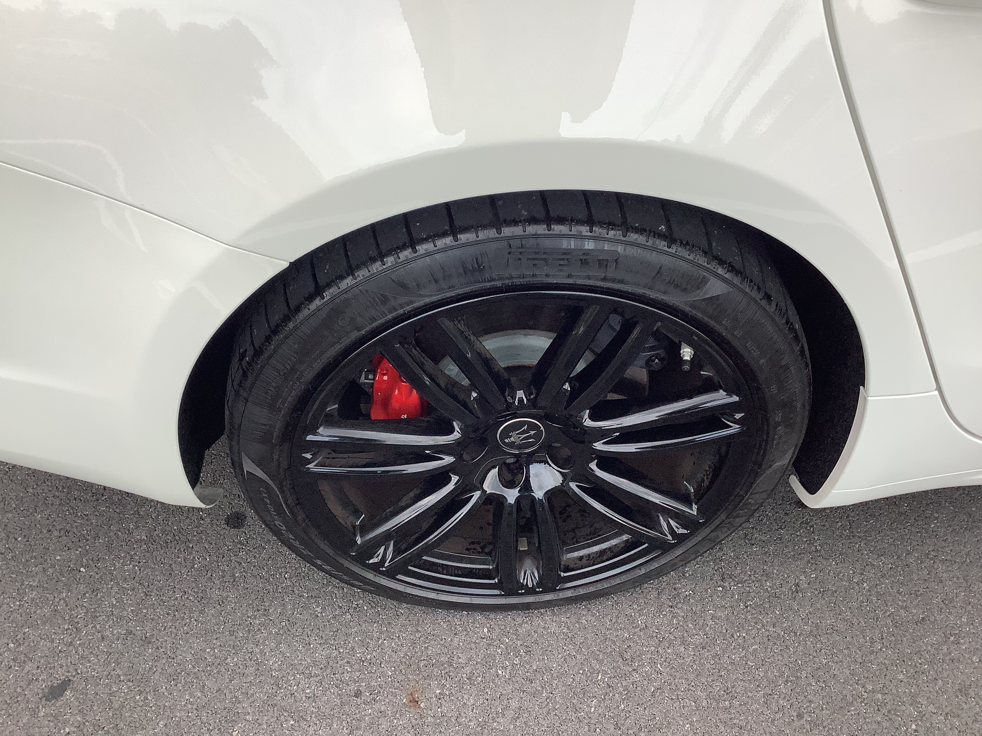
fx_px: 879
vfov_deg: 45.4
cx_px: 491
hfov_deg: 58.4
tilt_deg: -47.7
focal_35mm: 31
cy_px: 368
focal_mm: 3.3
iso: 64
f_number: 2.4
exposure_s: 1/120
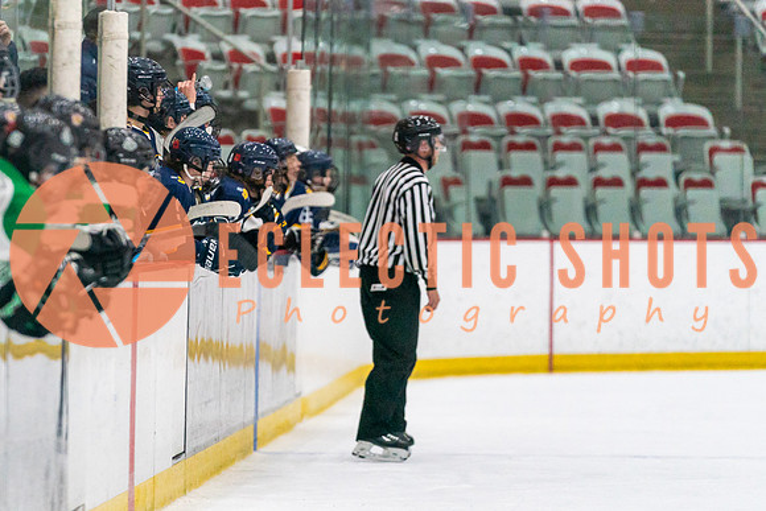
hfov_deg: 6.6
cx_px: 259
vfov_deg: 4.4
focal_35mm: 313
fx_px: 6664
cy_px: 301
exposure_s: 1/1250
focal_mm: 200
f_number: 2.8
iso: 3200
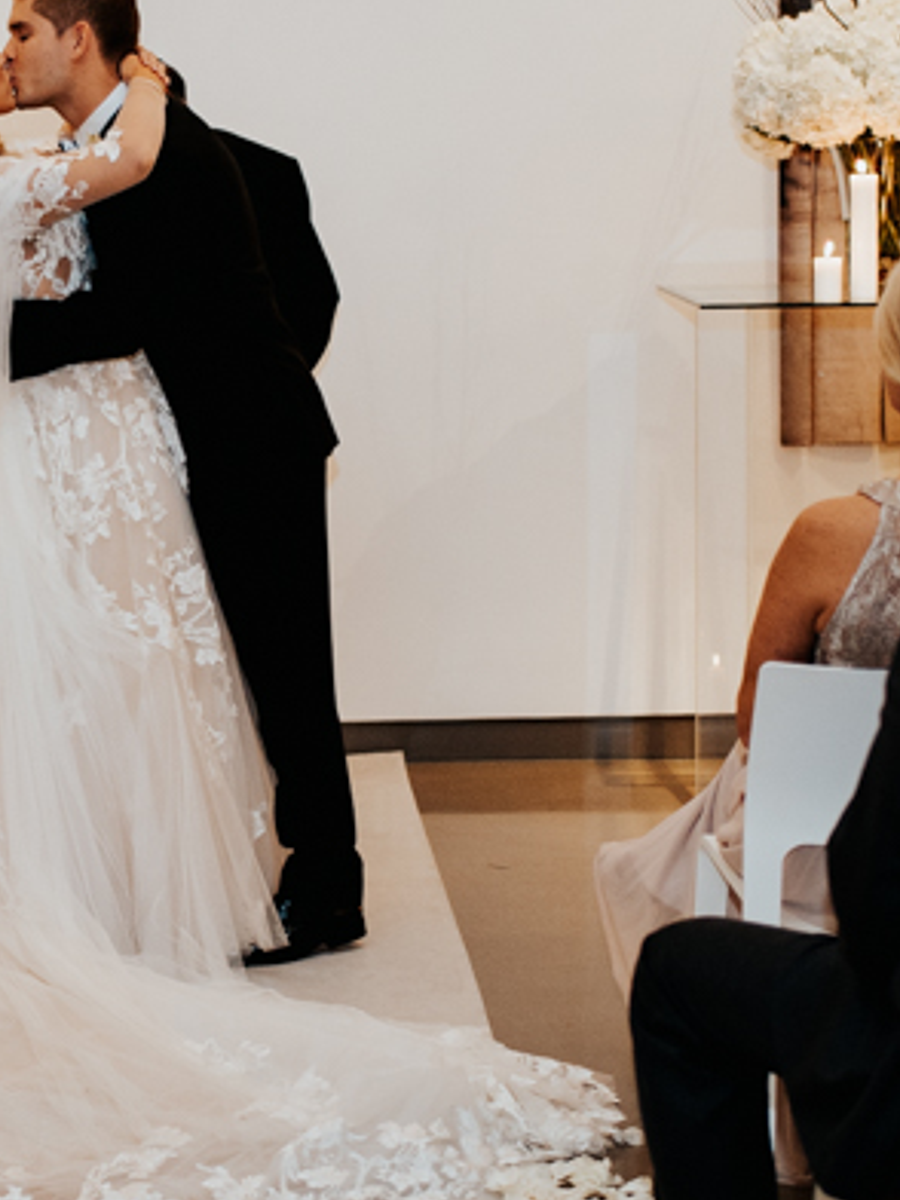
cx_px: 115
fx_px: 3155
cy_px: 456
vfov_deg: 21.5
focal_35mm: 91
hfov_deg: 16.1
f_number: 1.8
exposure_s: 1/200
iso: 500
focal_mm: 35
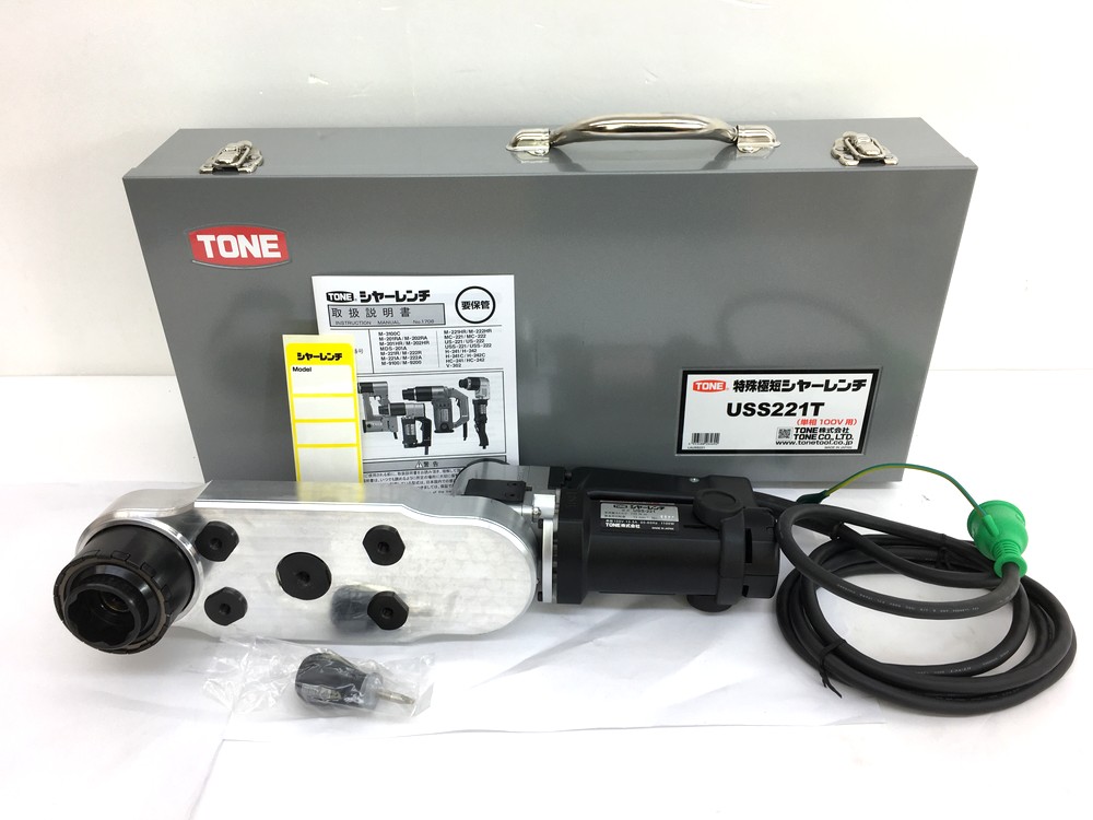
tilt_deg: -34.3
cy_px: 410
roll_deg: +0.7
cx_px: 546
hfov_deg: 61.7
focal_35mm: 29
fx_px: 916
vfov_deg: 48.2
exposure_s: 1/60
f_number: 2.2
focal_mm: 4.15
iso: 25
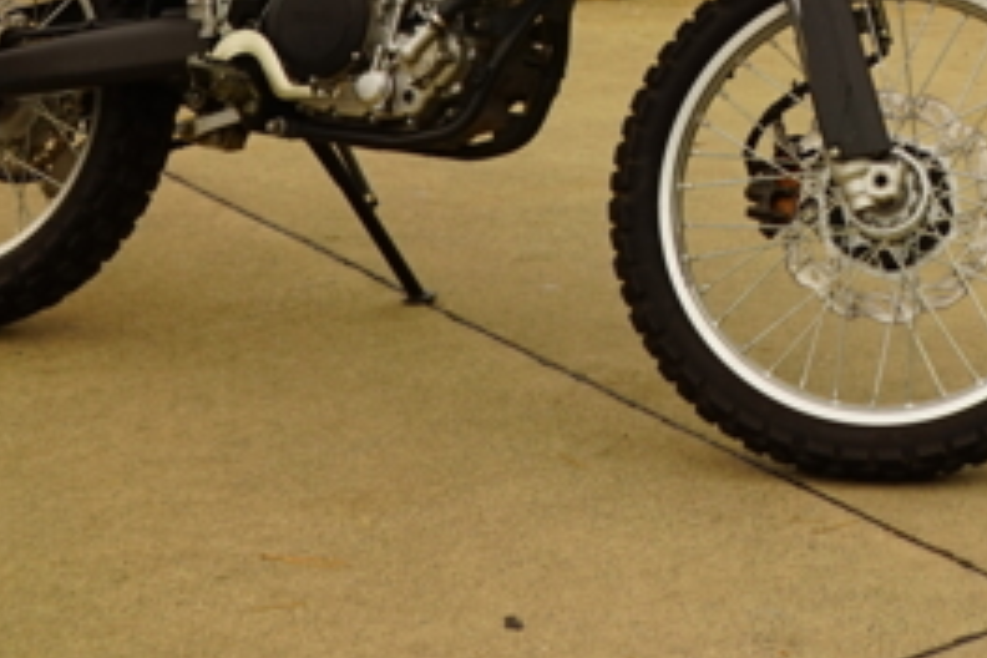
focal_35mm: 91
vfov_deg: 14.3
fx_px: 2495
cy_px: -256
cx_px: 1084
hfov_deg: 21.3
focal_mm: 20
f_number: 4
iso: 100
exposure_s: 1/250
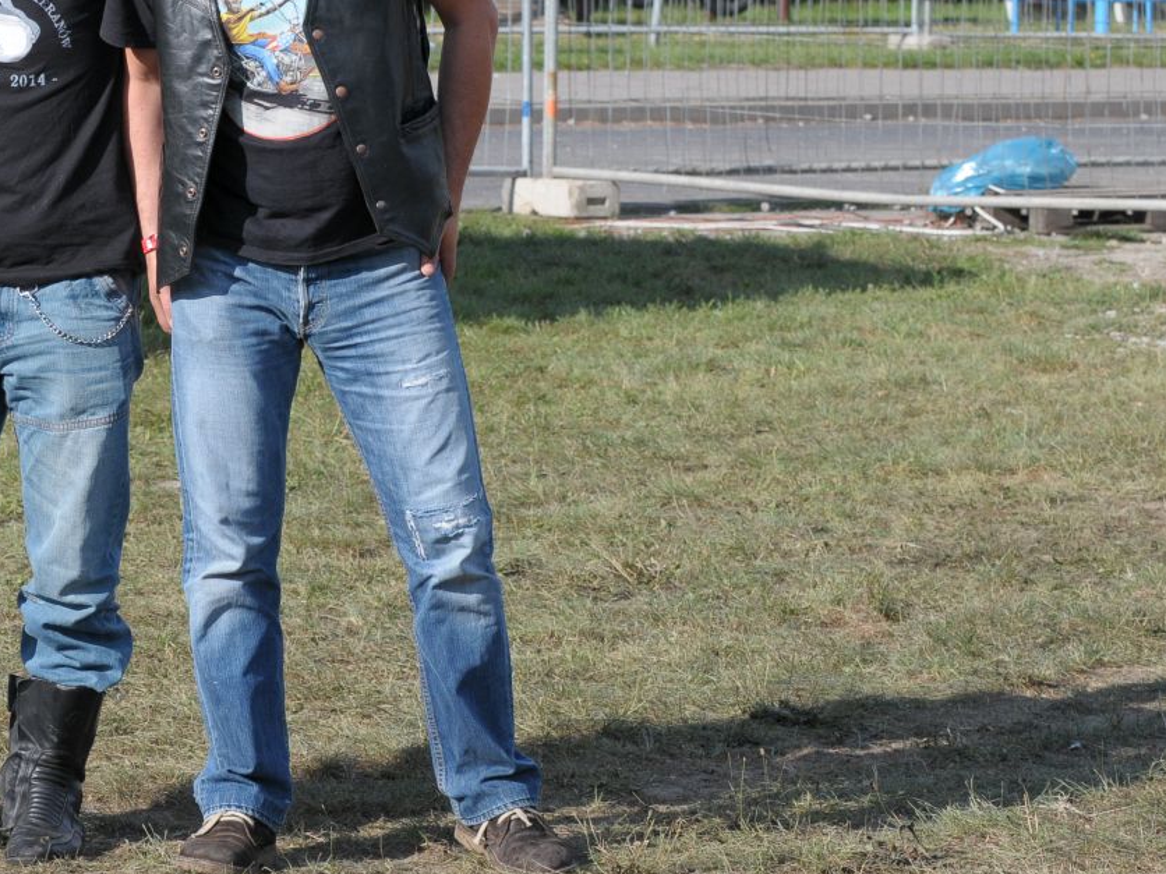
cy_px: 261
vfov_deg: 7.7
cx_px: 130
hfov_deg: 10.2
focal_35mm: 193
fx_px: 6501
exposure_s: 1/400
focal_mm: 70
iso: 200
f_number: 7.1
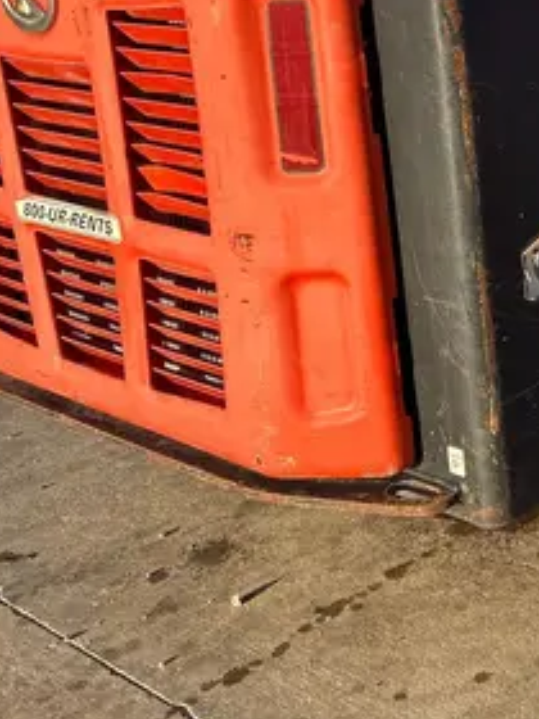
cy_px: 68
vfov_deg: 27.5
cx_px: 667
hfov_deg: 20.1
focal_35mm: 68
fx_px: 1412
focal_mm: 5.7
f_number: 1.5
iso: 50
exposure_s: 1/1575
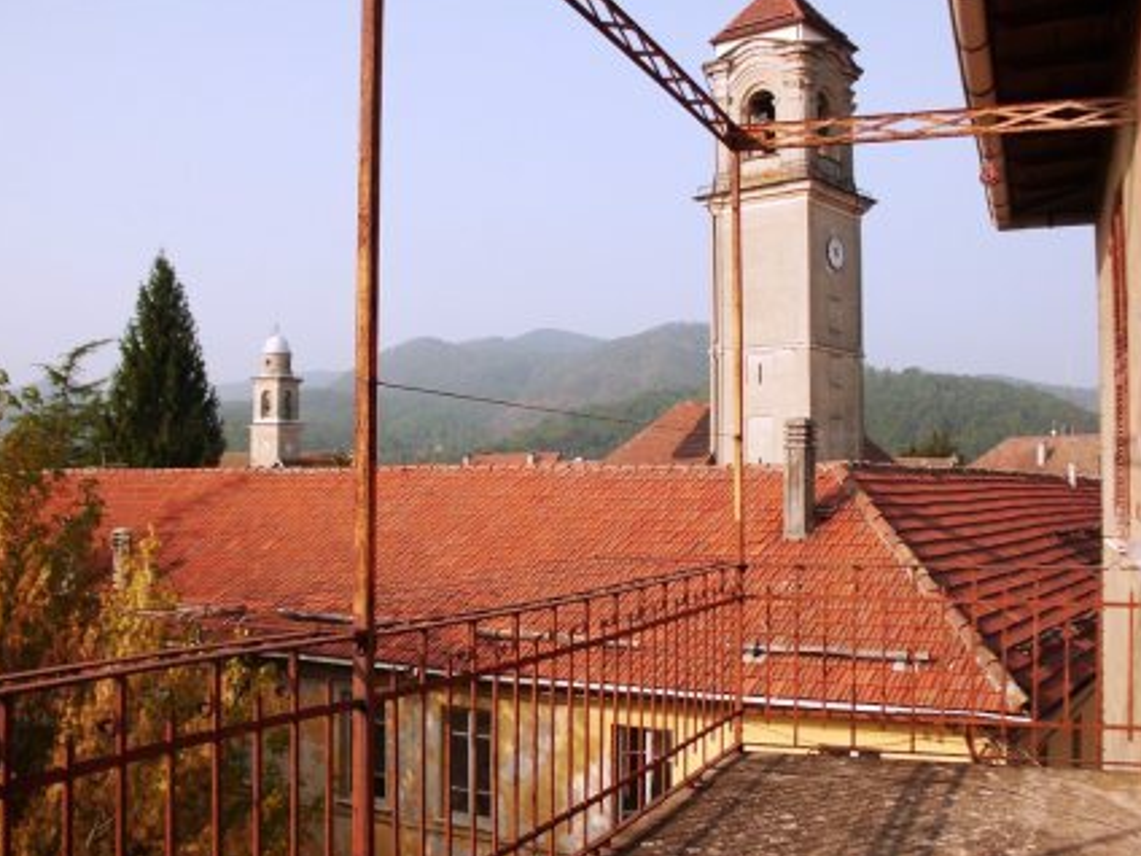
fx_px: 1253
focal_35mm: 38
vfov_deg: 37.7
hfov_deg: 49.0
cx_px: 546
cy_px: 441
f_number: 7.3
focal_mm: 6.3
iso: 64
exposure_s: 1/200
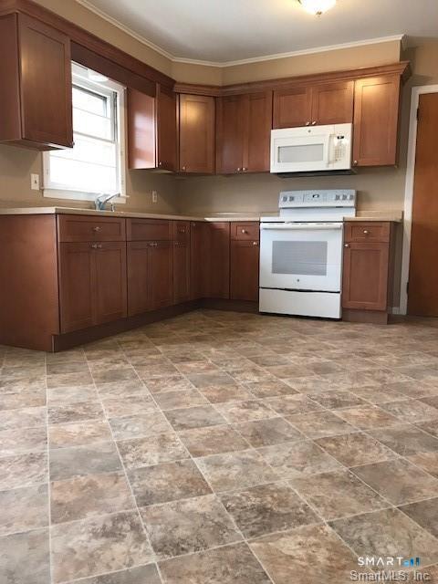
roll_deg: -1.3
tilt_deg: -6.9
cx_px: 219
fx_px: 472
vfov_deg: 63.4
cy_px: 292
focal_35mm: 28
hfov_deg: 49.7
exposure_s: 1/24
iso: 40
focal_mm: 3.99
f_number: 1.8
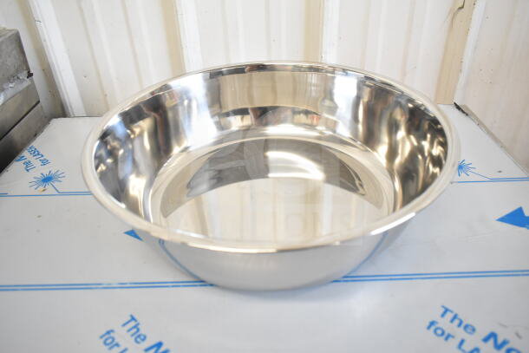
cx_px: 264
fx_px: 397
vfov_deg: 48.0
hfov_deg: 67.4
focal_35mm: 27
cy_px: 176
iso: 1600
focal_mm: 18
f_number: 4.5
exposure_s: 1/80
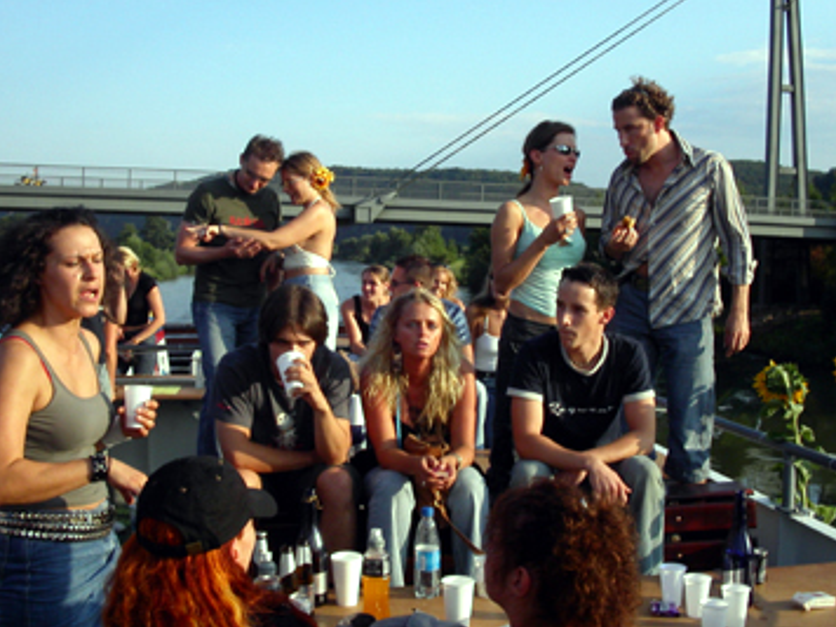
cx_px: 412
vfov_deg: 33.6
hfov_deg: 43.8
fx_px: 1038
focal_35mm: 43
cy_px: 296
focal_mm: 7.8
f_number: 8
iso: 100
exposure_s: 1/180
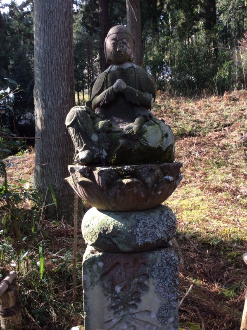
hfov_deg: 44.1
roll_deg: +2.8
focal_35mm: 32
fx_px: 305
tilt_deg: -5.7
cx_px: 124
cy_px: 165
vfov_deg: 56.9
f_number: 2.4
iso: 32
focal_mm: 3.3
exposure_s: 1/157
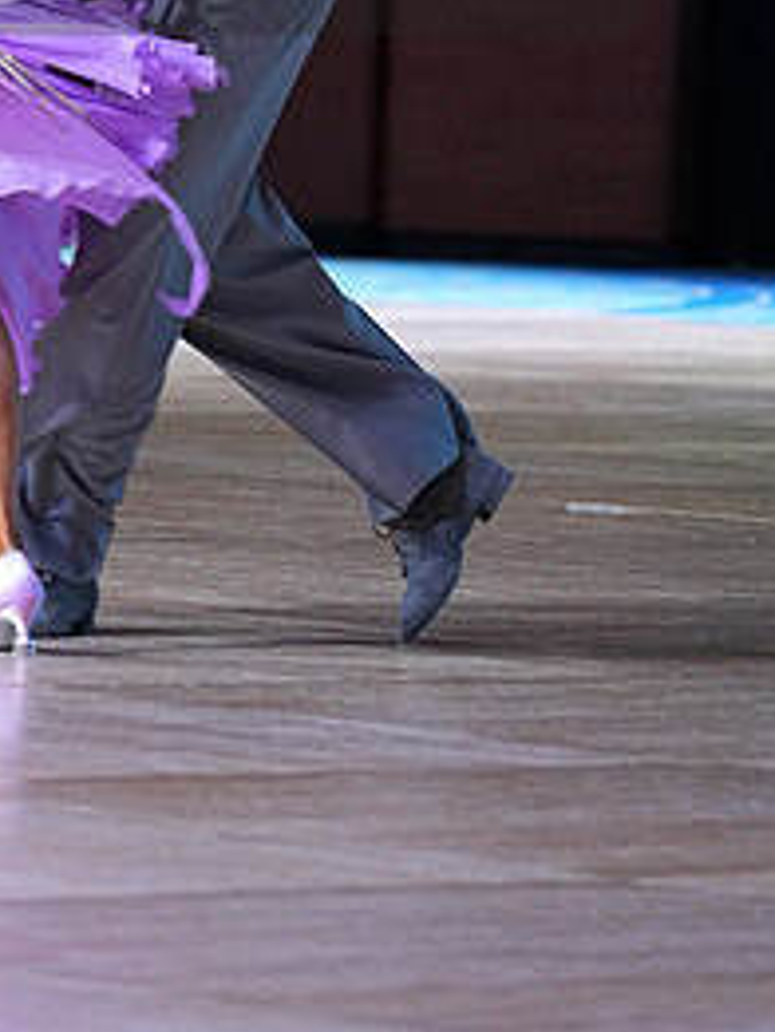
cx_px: 97
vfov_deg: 5.2
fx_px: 11394
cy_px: -95
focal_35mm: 382
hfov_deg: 3.9
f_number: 4
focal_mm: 179
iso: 2000
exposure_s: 1/500
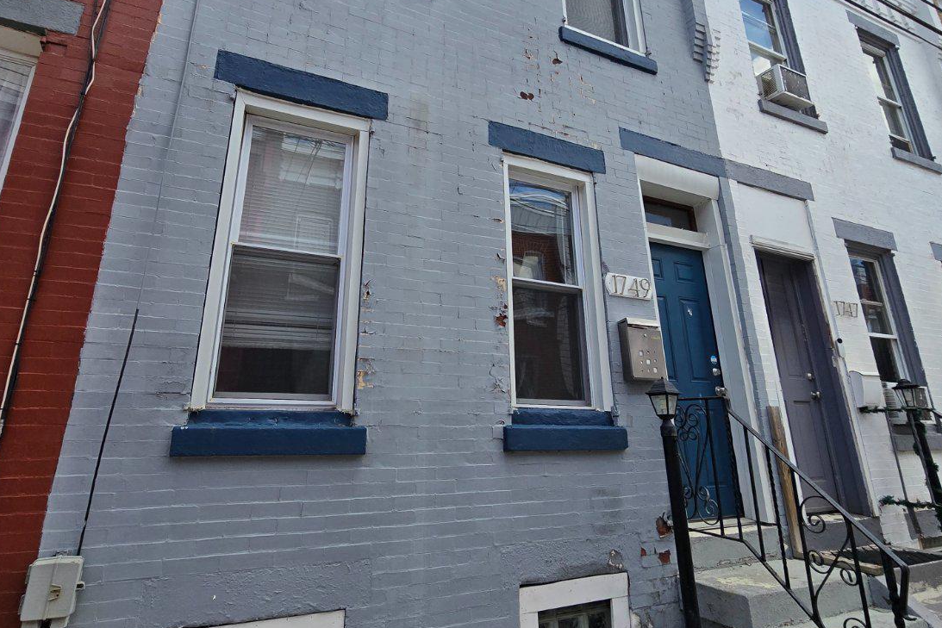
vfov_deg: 63.7
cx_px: 459
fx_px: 497
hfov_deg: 86.9
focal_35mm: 19
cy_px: 237
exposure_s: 1/2000
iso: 64
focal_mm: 2.2
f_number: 2.2
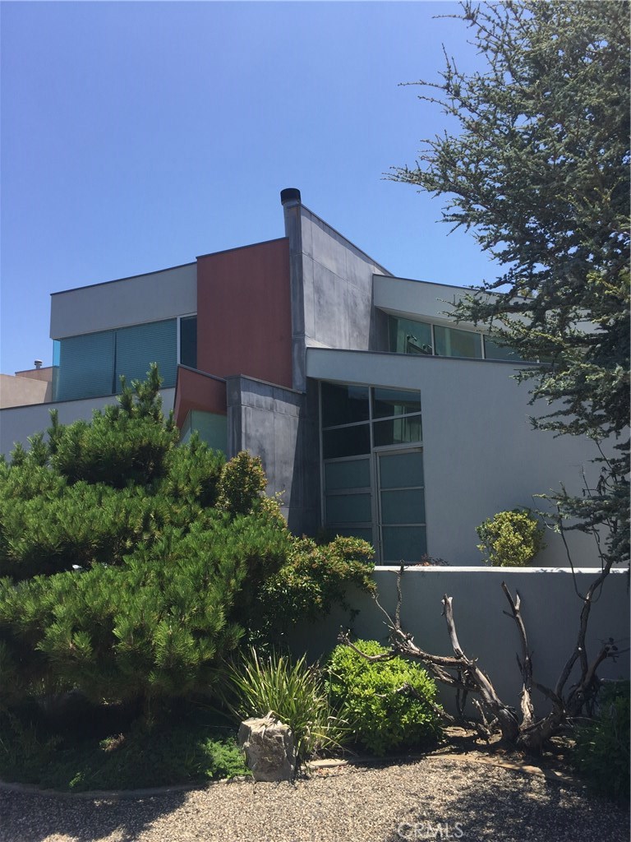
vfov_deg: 61.7
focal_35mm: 29
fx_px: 705
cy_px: 421
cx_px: 316
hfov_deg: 48.2
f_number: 2.2
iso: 32
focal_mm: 4.15
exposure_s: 1/1582
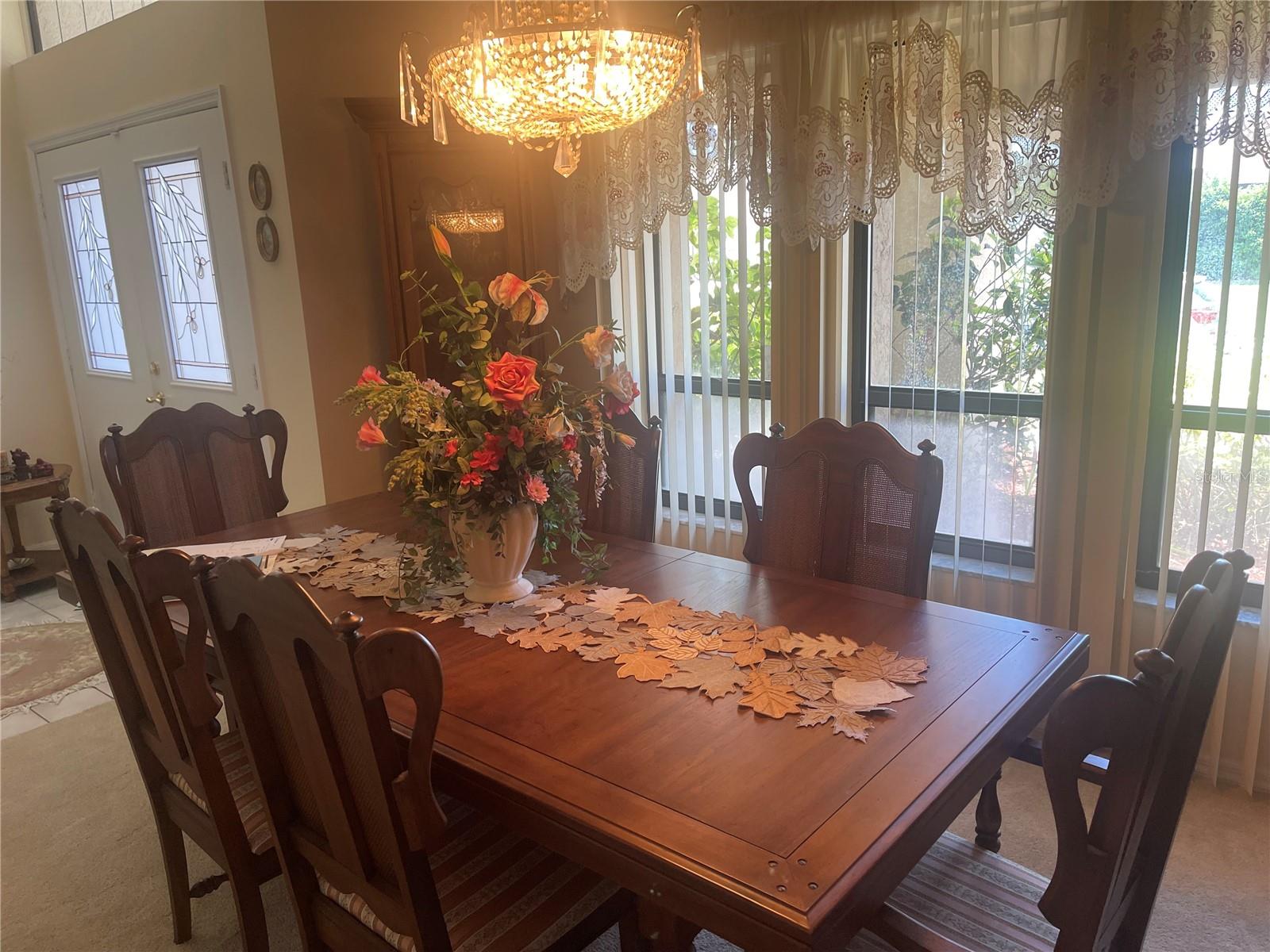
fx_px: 917
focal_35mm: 25
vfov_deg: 54.9
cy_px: 476
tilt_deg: -13.4
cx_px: 635
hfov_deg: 69.4
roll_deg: +2.3
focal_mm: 5.1
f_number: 1.6
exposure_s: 1/120
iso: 125
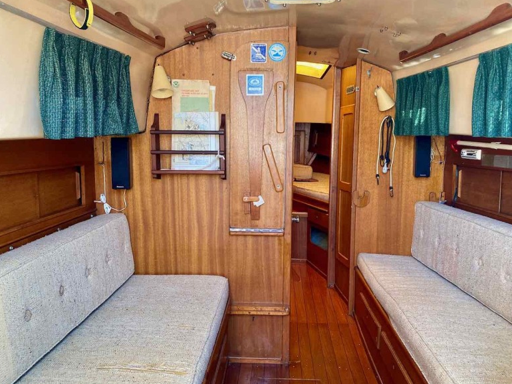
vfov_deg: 51.4
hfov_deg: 65.3
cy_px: 191
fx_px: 399
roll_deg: -1.1
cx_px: 258
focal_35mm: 27
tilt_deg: -7.3
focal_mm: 4.25
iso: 125
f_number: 1.8
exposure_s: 1/73
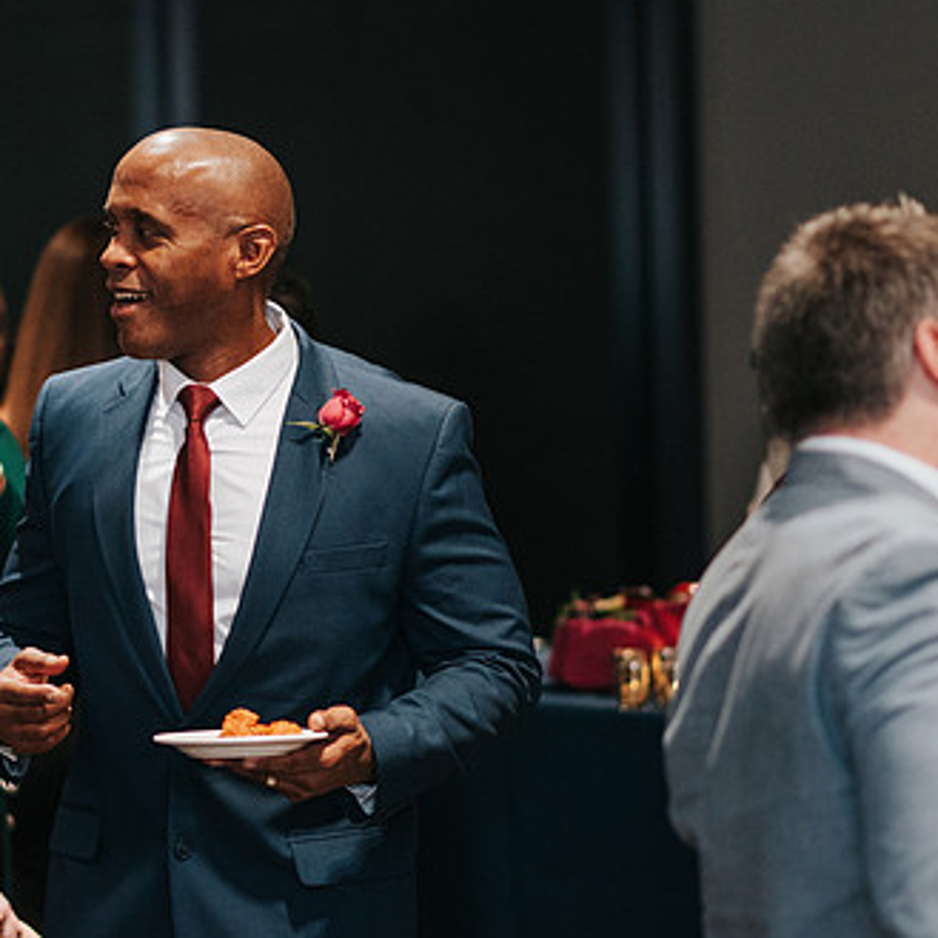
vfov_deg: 9.2
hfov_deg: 9.1
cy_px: 443
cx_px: 143
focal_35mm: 191
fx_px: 5856
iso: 800
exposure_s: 1/160
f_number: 1.8
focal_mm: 85
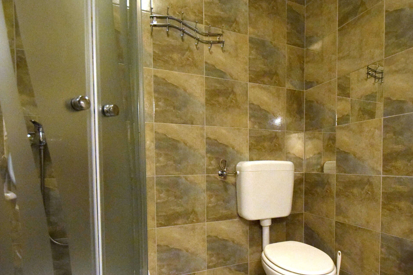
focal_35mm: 19
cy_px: 166
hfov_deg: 86.6
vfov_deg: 63.9
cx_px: 229
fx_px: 218
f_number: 3.5
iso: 3200
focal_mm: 10
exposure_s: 1/200
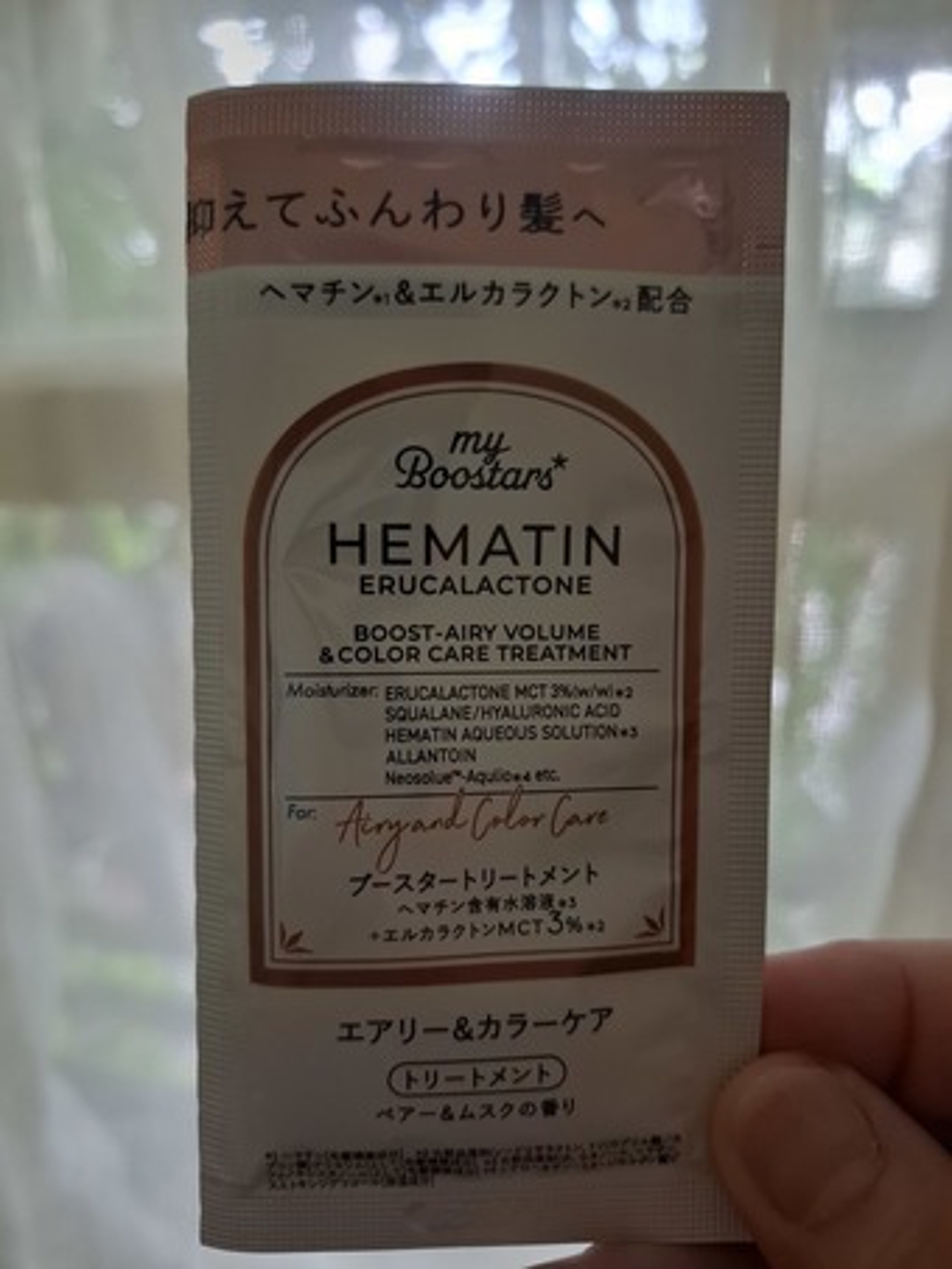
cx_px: 476
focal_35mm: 23
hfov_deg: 58.9
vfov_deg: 73.9
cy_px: 634
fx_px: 843
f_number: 1.8
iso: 320
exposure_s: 1/60
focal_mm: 5.54
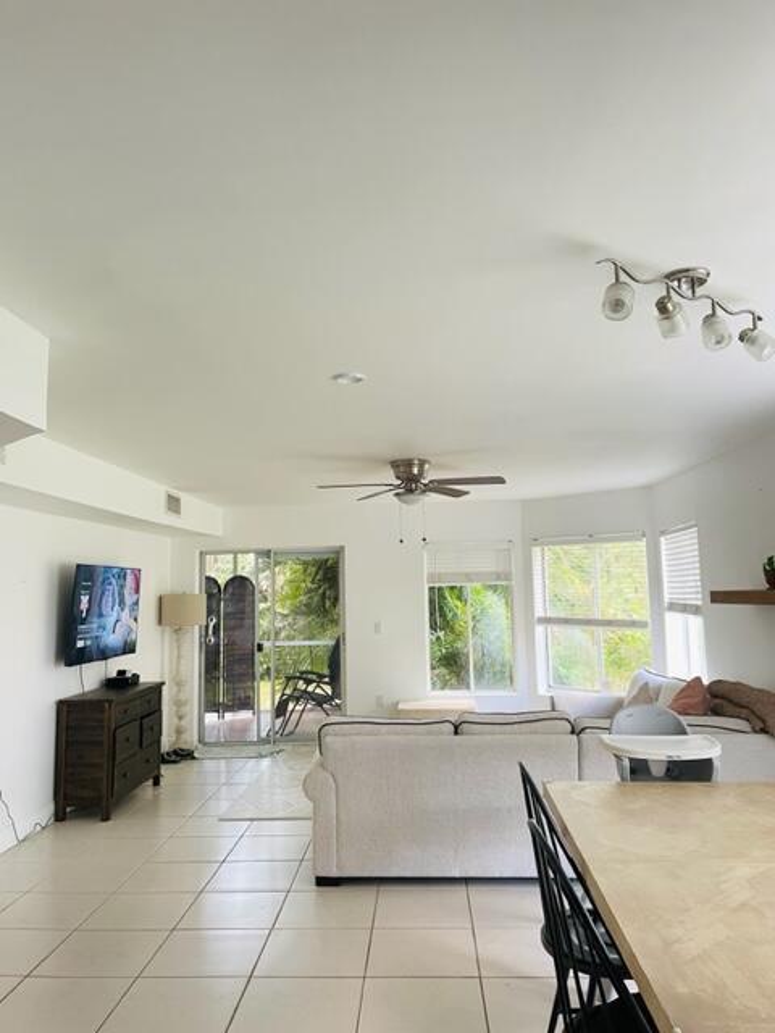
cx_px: 388
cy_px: 516
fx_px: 776
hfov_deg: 53.1
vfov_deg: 67.3
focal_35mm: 26
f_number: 1.6
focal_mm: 4.2
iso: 200
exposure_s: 1/60
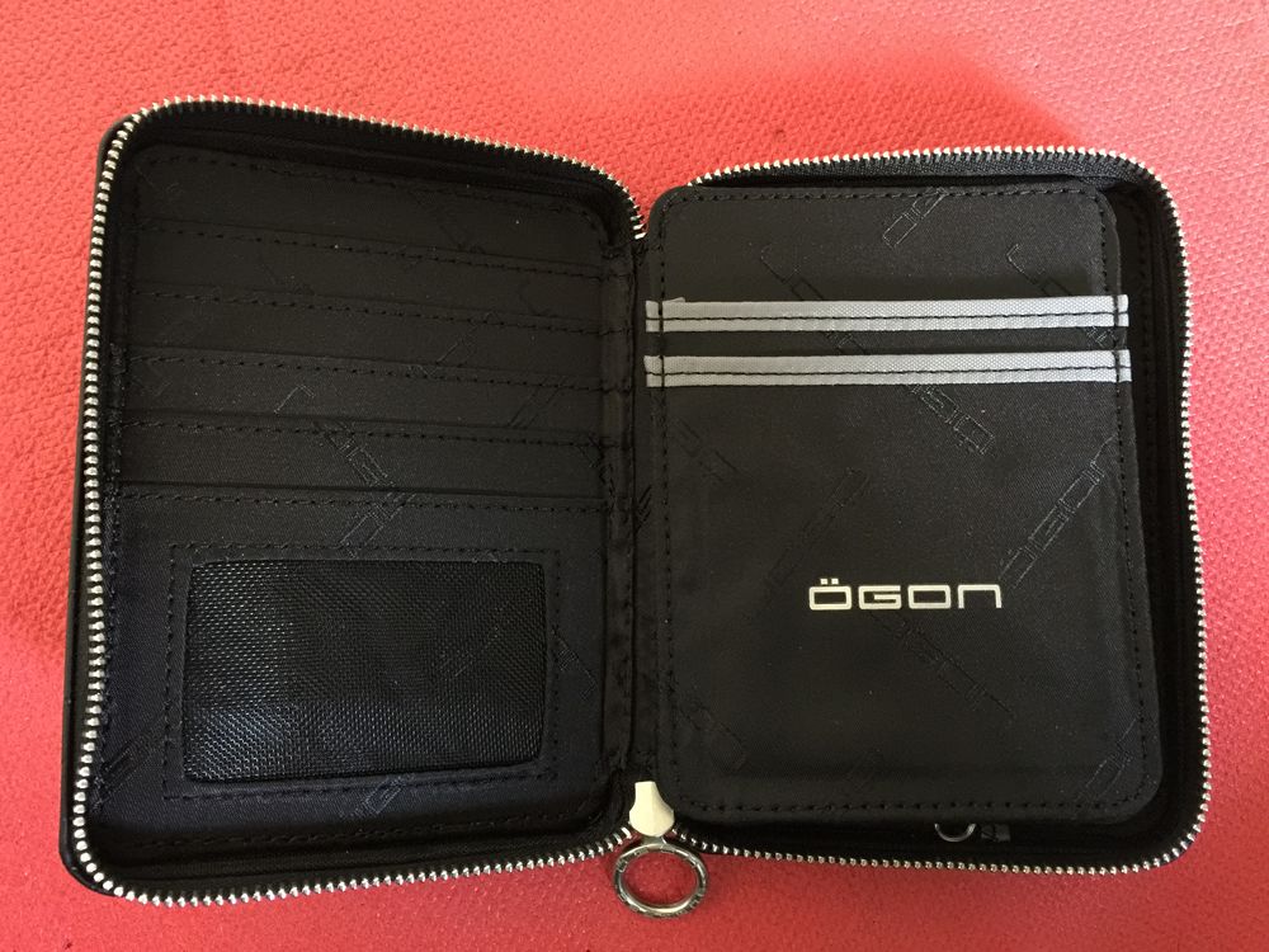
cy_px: 476
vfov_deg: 48.2
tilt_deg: -84.1
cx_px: 634
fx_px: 1063
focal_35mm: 29
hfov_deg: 61.7
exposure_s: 1/8
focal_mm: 4.15
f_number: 2.2
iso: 200
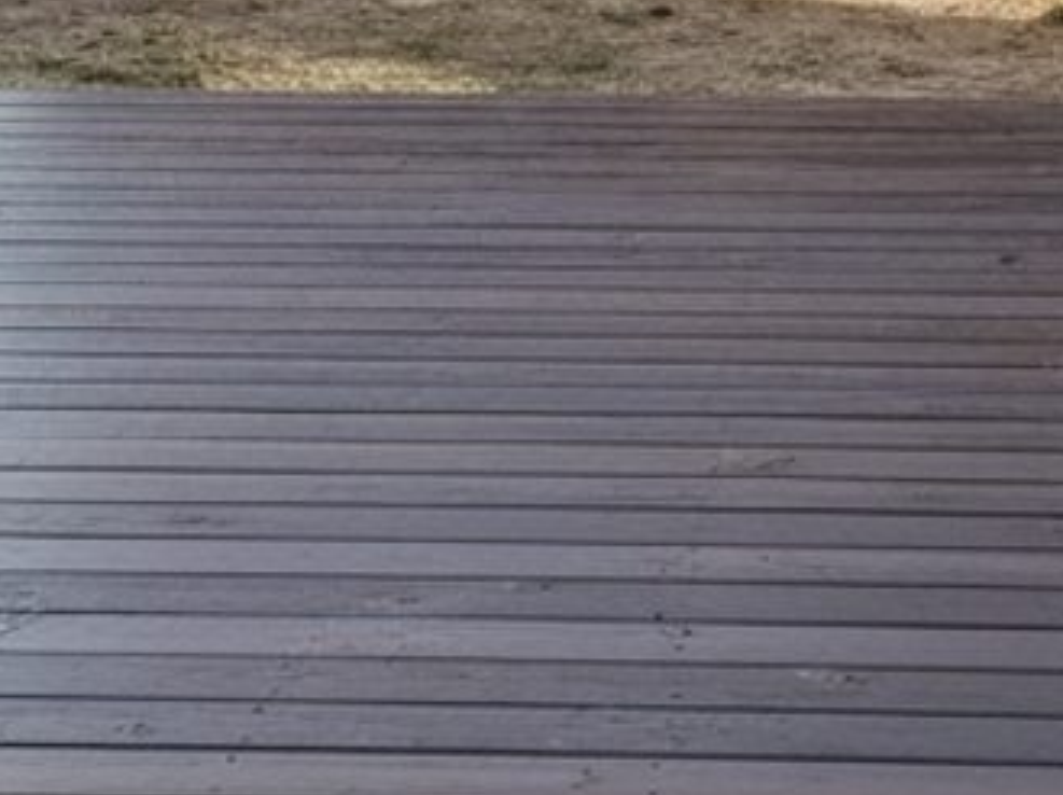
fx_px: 2577
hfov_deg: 23.2
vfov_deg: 17.4
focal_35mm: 84
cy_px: 136
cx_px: 691
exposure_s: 1/1501
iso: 99
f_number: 1.8
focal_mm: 6.4
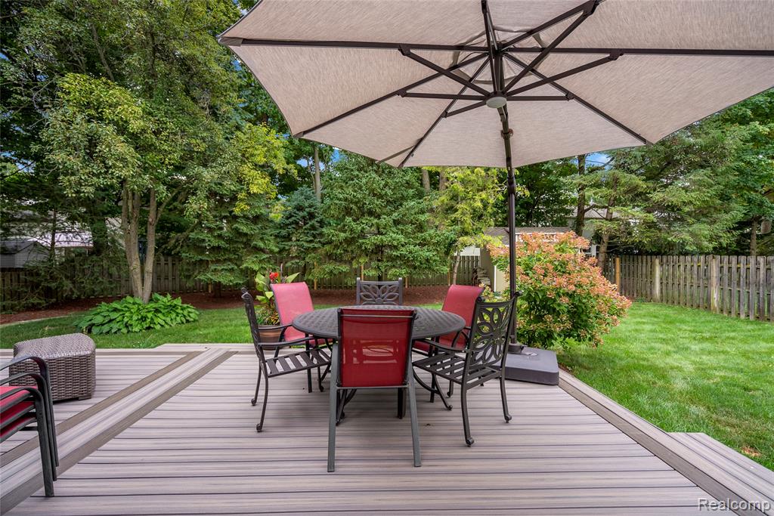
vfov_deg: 73.8
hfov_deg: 96.7
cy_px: 258
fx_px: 344
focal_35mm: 16
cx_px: 387
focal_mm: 16
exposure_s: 1/50
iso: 100
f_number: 4
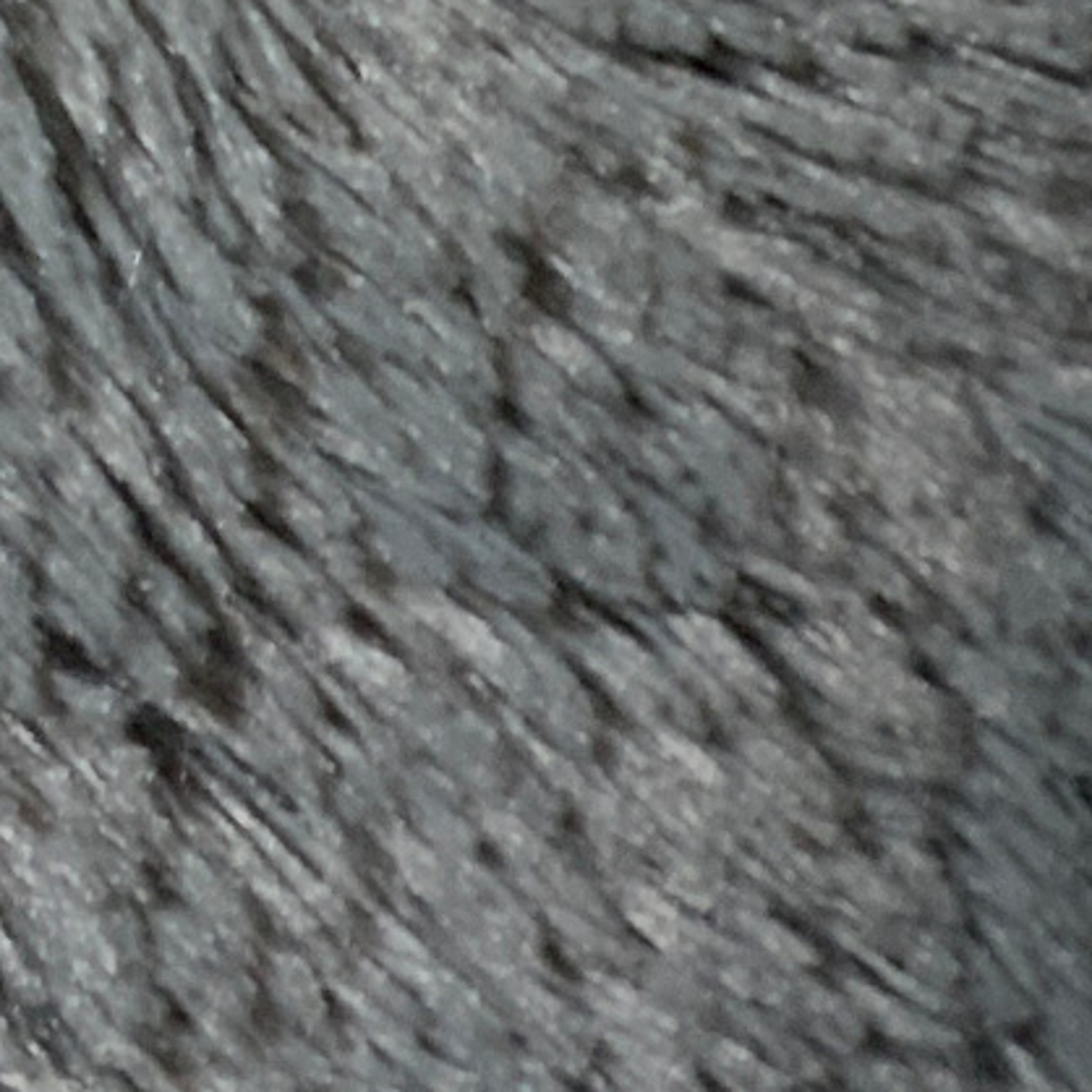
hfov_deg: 9.2
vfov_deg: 10.1
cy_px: 2356
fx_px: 5603
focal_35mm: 157
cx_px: 3161
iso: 32
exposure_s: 1/104
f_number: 1.8
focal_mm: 3
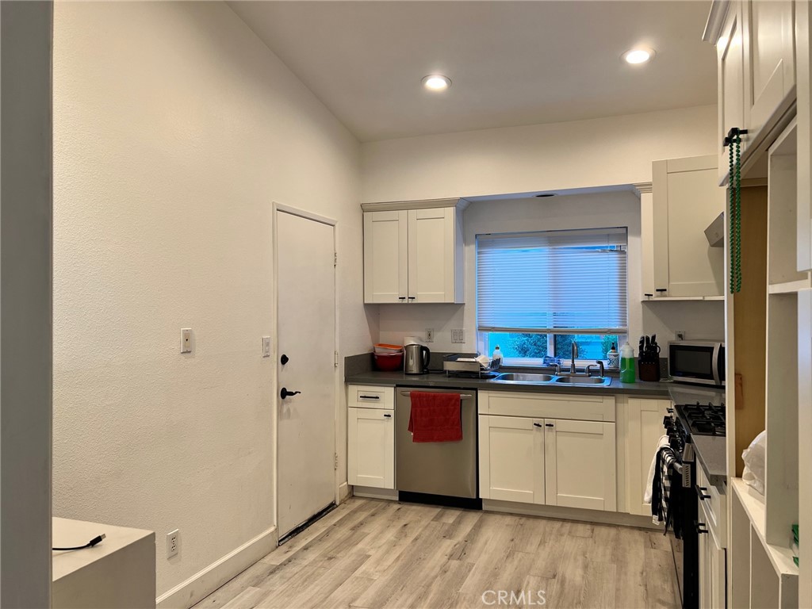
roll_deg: +0.3
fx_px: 610
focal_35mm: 26
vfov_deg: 53.1
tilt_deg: +0.5
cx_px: 406
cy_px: 304
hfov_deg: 67.3
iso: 125
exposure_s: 1/120
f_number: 1.5
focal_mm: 5.7
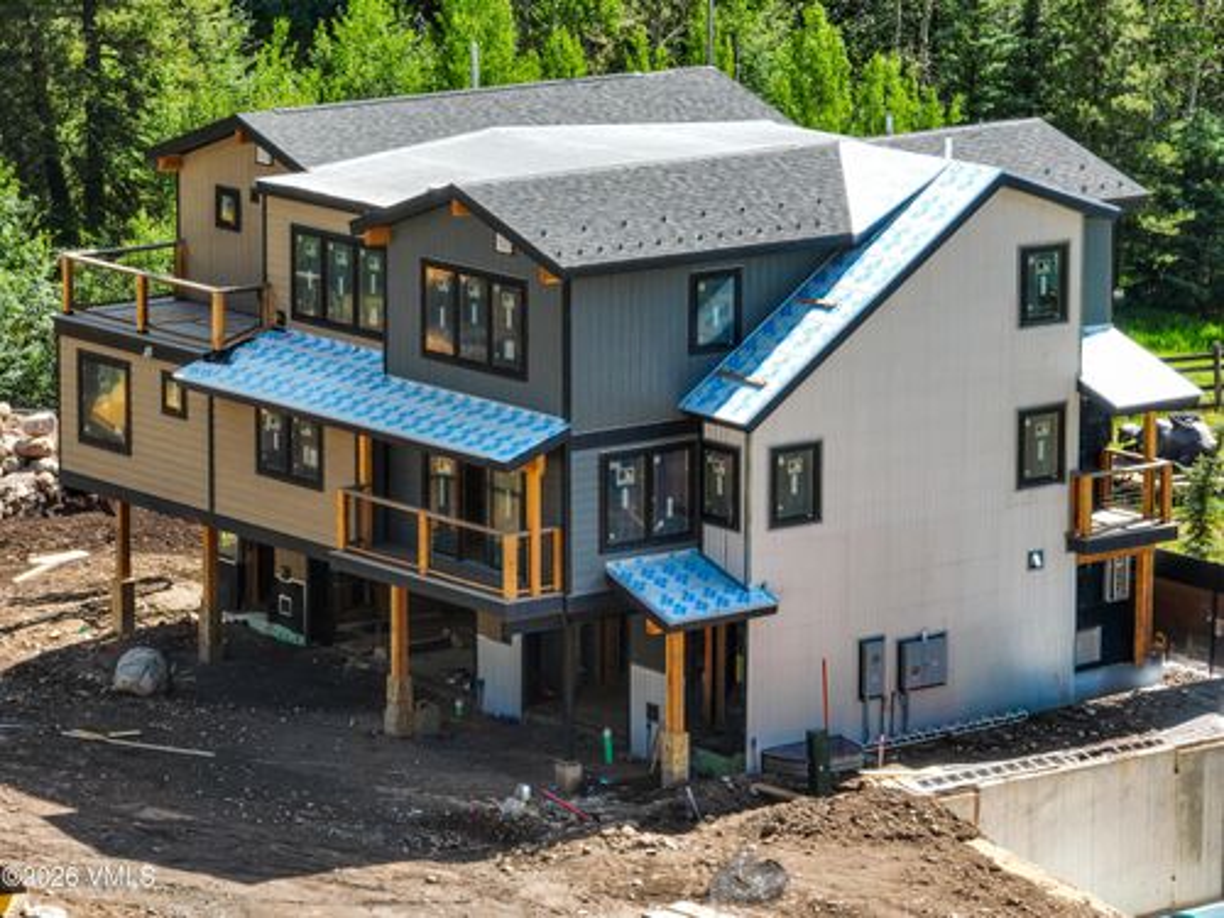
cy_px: 459
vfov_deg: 9.2
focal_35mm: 161
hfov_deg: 12.3
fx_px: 5693
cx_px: 612
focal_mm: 29.85
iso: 100
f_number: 4.4
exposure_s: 1/120
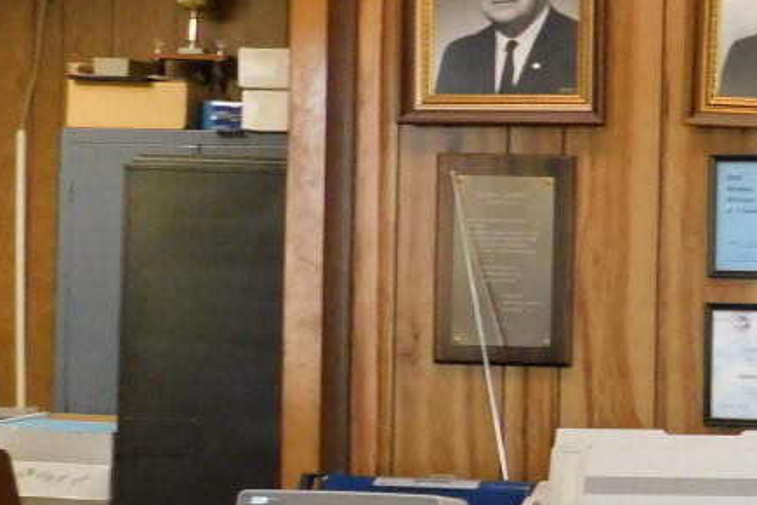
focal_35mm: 79
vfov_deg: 17.3
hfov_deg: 22.4
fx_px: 1662
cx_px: 1037
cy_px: 253
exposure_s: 1/20
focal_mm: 4
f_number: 3
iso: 400
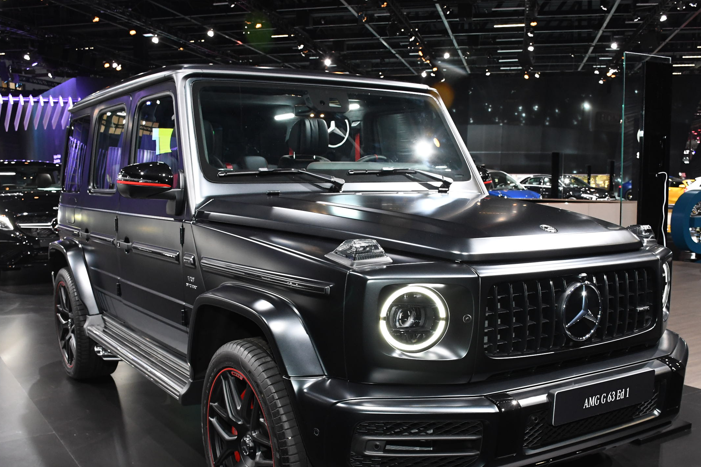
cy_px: 299
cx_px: 373
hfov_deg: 49.5
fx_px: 759
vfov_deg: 34.0
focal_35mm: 39
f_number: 5.6
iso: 2000
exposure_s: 1/125
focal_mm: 20
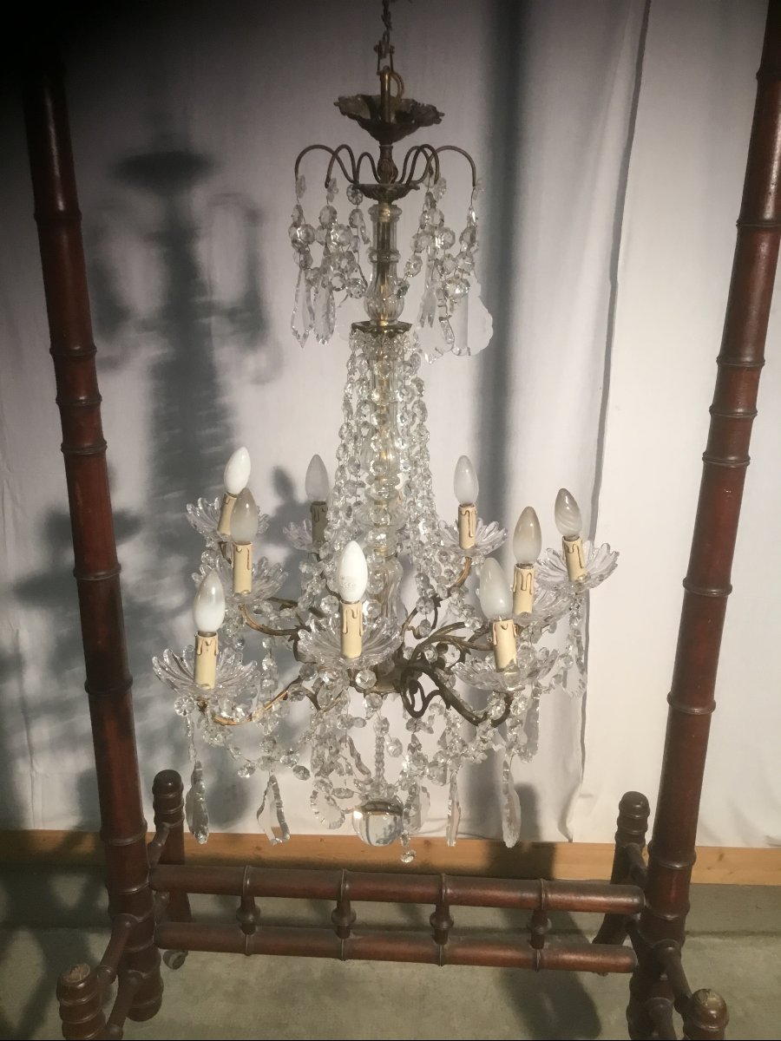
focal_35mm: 31
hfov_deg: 45.4
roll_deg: -1.9
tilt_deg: -19.2
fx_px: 933
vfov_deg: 58.4
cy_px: 520
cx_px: 390
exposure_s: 1/33
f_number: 2.4
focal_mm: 3.3
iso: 100
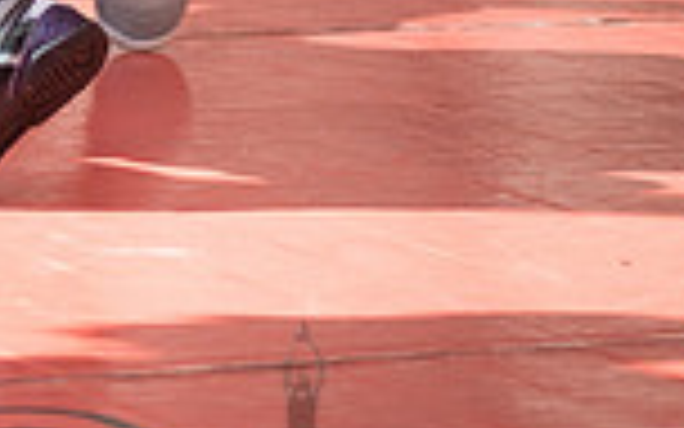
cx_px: -572
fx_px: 6394
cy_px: -255
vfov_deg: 3.8
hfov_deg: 6.0
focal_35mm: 343
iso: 400
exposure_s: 1/400
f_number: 4
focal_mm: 80
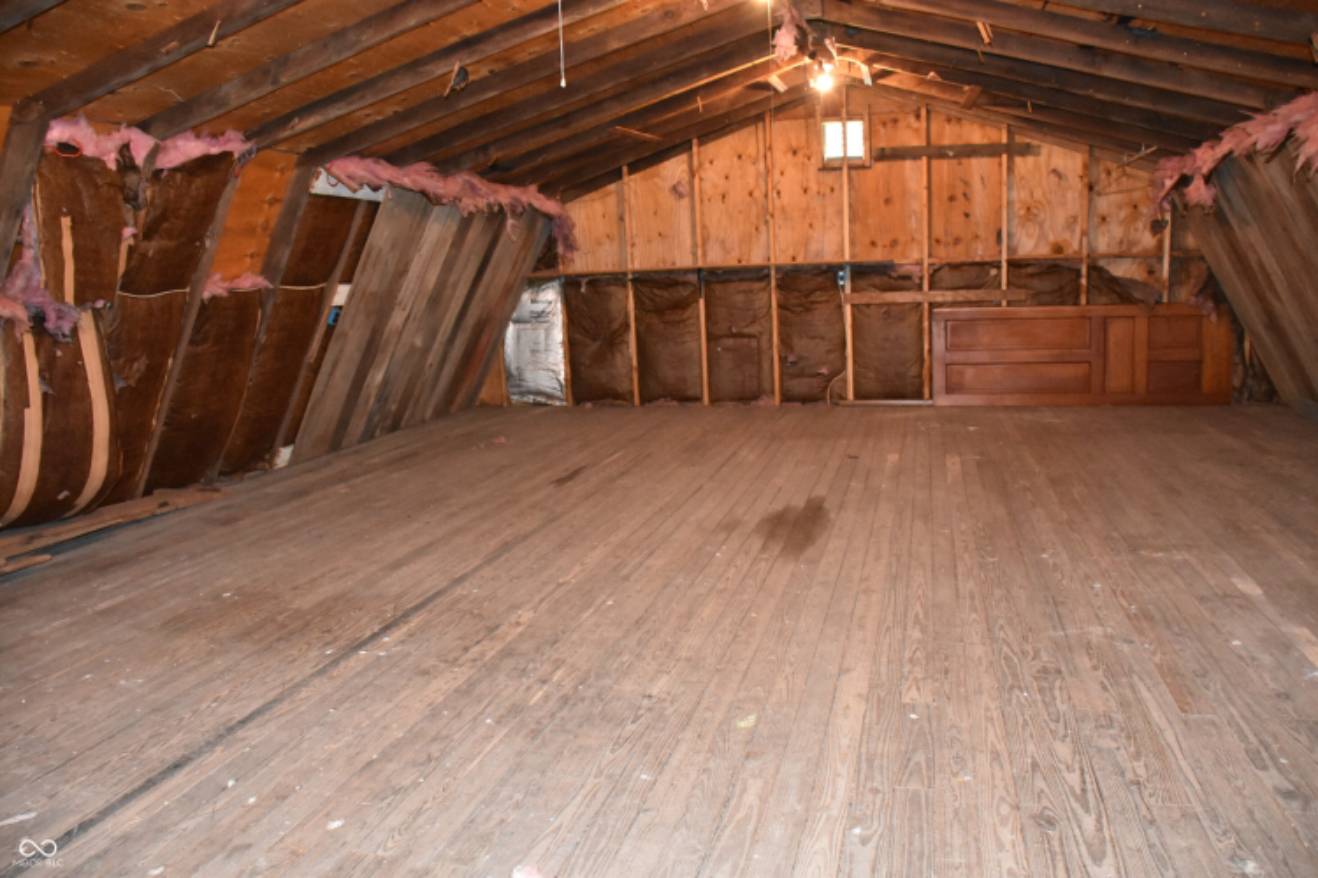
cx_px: 659
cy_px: 439
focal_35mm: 27
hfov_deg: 67.4
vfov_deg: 47.9
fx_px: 988
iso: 5000
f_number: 3.5
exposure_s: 1/60
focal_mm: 18
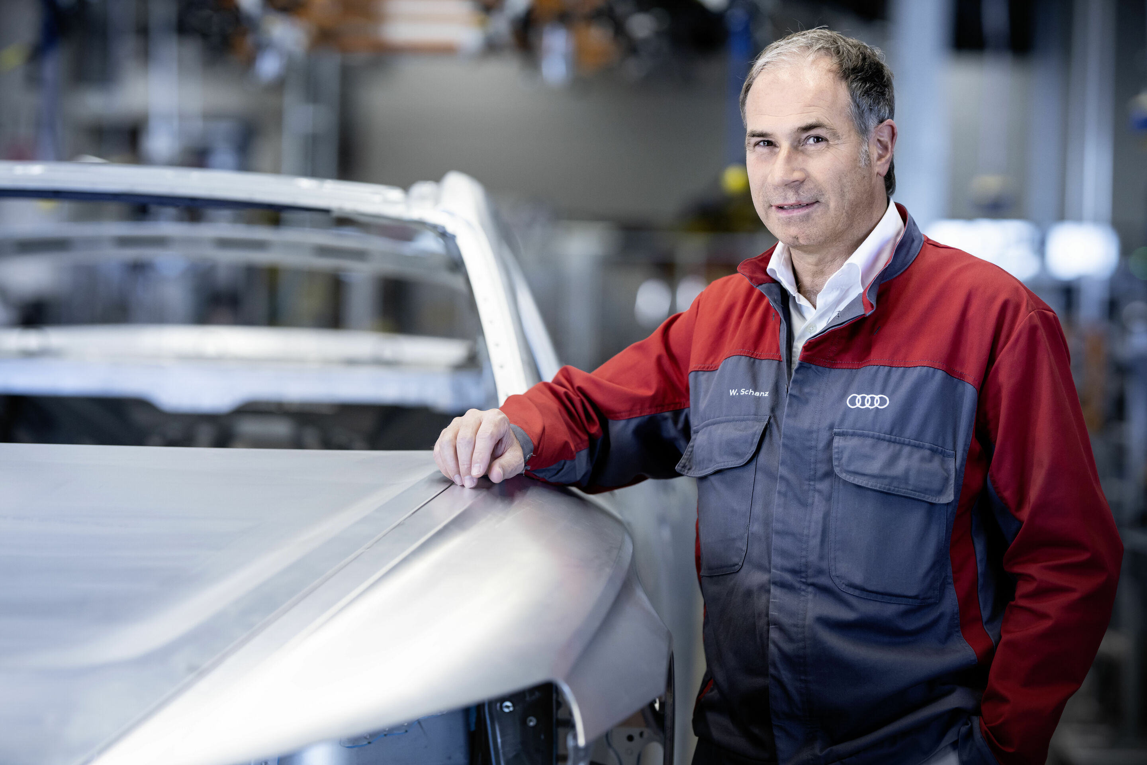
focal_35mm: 105
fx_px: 3345
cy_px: 382
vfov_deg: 13.0
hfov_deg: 19.5
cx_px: 574
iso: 800
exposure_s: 1/500
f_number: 2.2
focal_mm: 105
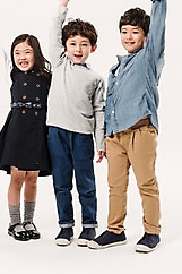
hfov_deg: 15.8
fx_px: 653
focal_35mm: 86
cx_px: 46
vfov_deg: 23.4
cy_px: 69
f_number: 13
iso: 80
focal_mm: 52
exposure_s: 1/125
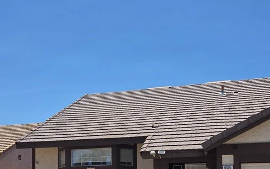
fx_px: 375
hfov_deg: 39.3
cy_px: 186
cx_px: 98
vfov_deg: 23.7
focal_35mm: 51
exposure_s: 1/6618
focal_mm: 5.4
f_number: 1.8
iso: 80
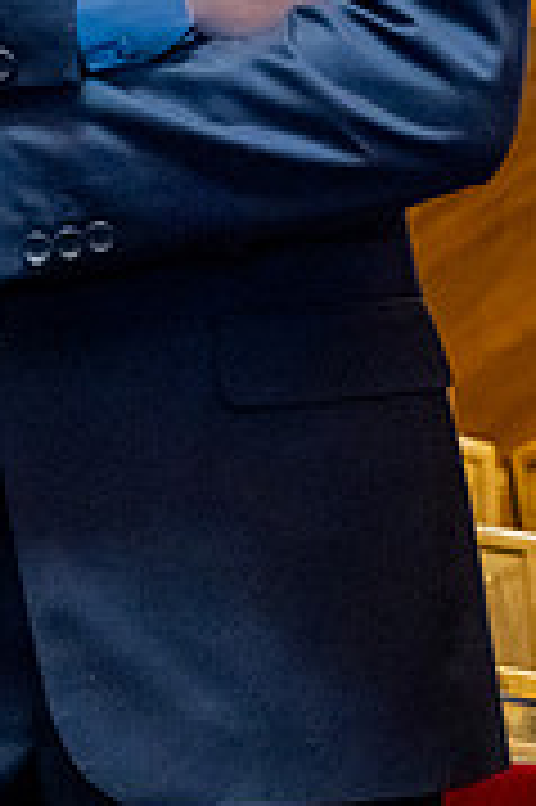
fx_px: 4475
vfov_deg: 10.2
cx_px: 508
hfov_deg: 6.8
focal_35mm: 200
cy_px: -77
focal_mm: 35.3
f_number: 2.8
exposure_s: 1/60
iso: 2000
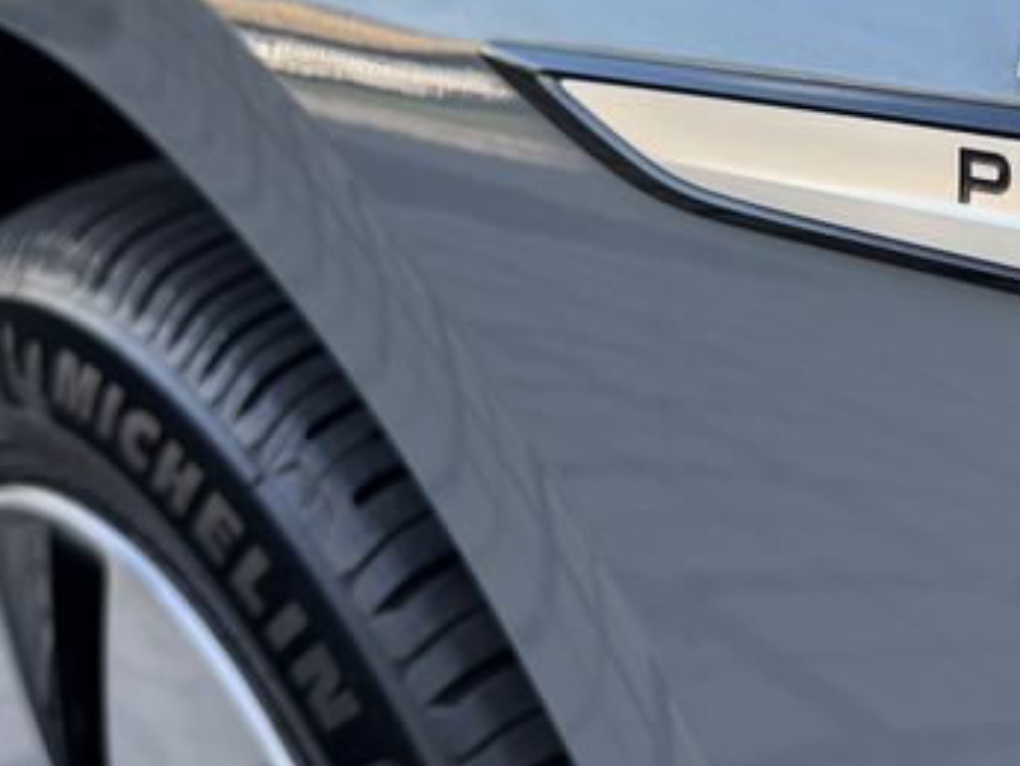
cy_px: 85
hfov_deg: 25.9
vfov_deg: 20.4
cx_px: 1038
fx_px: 2094
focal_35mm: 71
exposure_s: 1/695
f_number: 1.78
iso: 100
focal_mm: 6.76
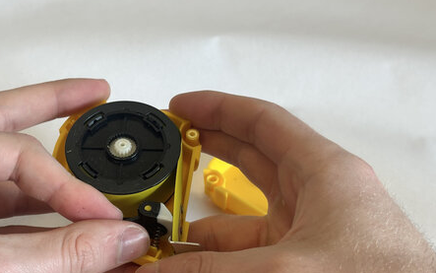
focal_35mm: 68
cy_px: 174
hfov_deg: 30.1
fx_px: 808
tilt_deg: -38.9
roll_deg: -4.8
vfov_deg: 19.1
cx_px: 162
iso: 80
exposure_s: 1/120
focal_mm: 6.86
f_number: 1.78
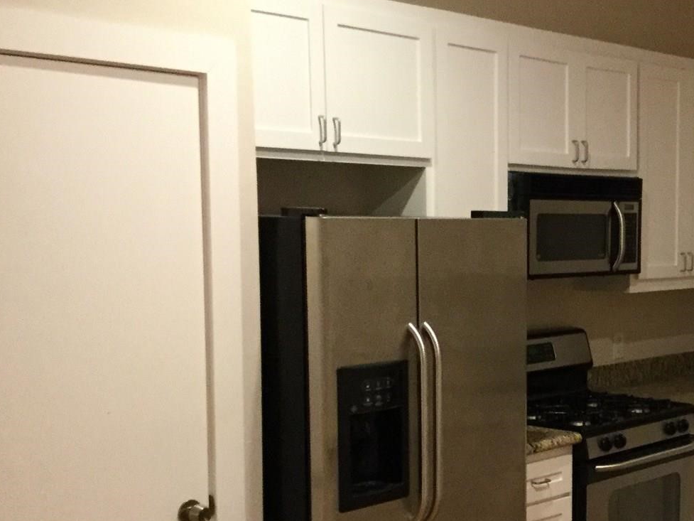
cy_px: 364
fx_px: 1303
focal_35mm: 65
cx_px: 688
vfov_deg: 22.5
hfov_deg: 28.1
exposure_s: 1/24
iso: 200
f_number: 2.4
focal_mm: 3.3
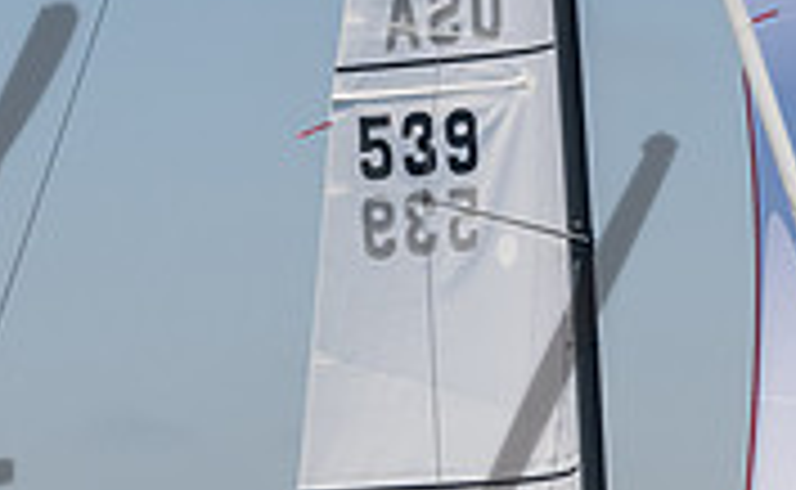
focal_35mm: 363
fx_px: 7842
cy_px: 452
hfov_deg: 5.8
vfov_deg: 3.6
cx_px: 613
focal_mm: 83
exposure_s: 1/640
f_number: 9
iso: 640
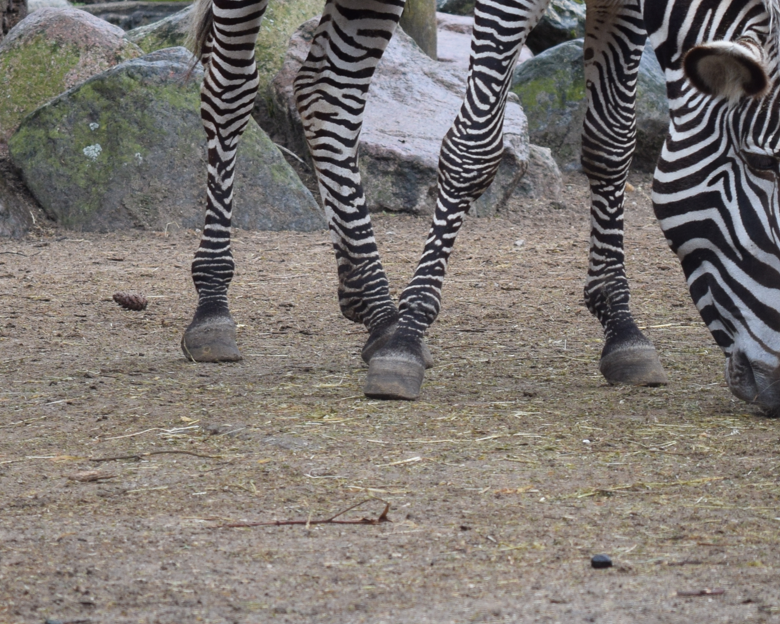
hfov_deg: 3.8
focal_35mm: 515
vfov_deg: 3.0
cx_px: 463
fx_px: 11897
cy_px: -39
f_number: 7.1
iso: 400
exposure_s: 1/200
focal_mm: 125
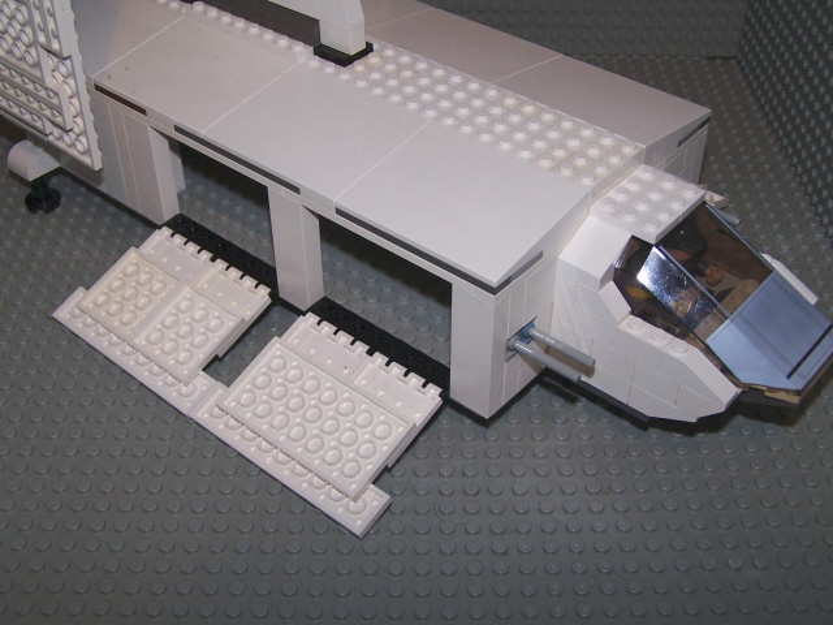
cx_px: 416
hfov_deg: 39.7
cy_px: 312
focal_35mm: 48
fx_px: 1155
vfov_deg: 30.3
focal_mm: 8
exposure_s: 1/60
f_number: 3
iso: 140
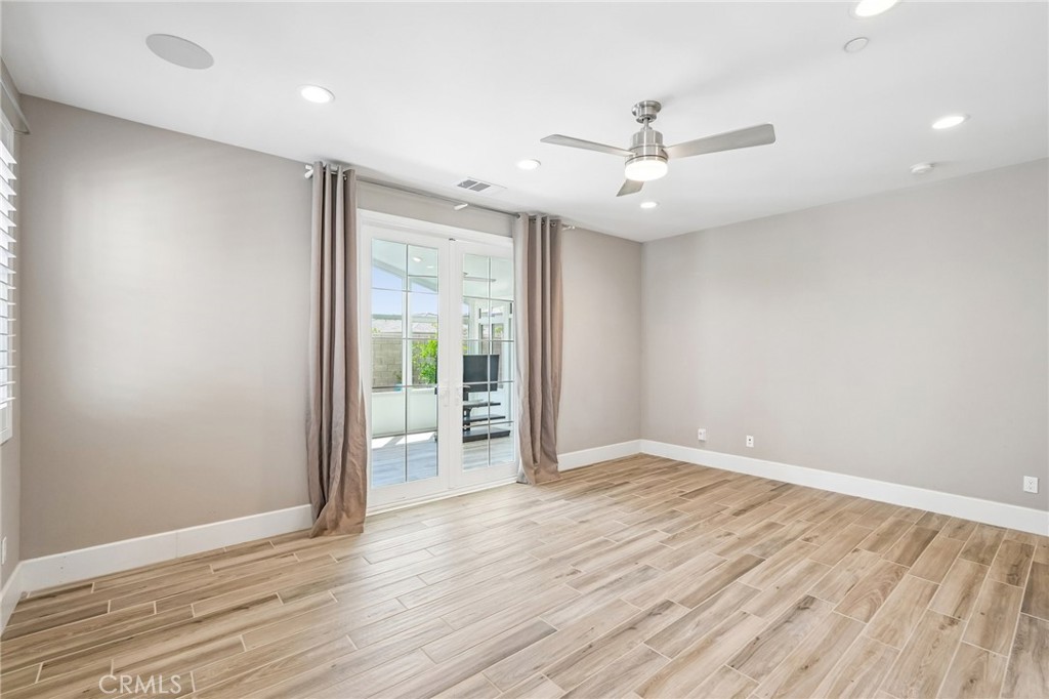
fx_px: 466
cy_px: 350
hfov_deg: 96.8
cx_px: 524
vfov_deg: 73.7
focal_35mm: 16
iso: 400
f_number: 8
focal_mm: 16
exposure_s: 1/30
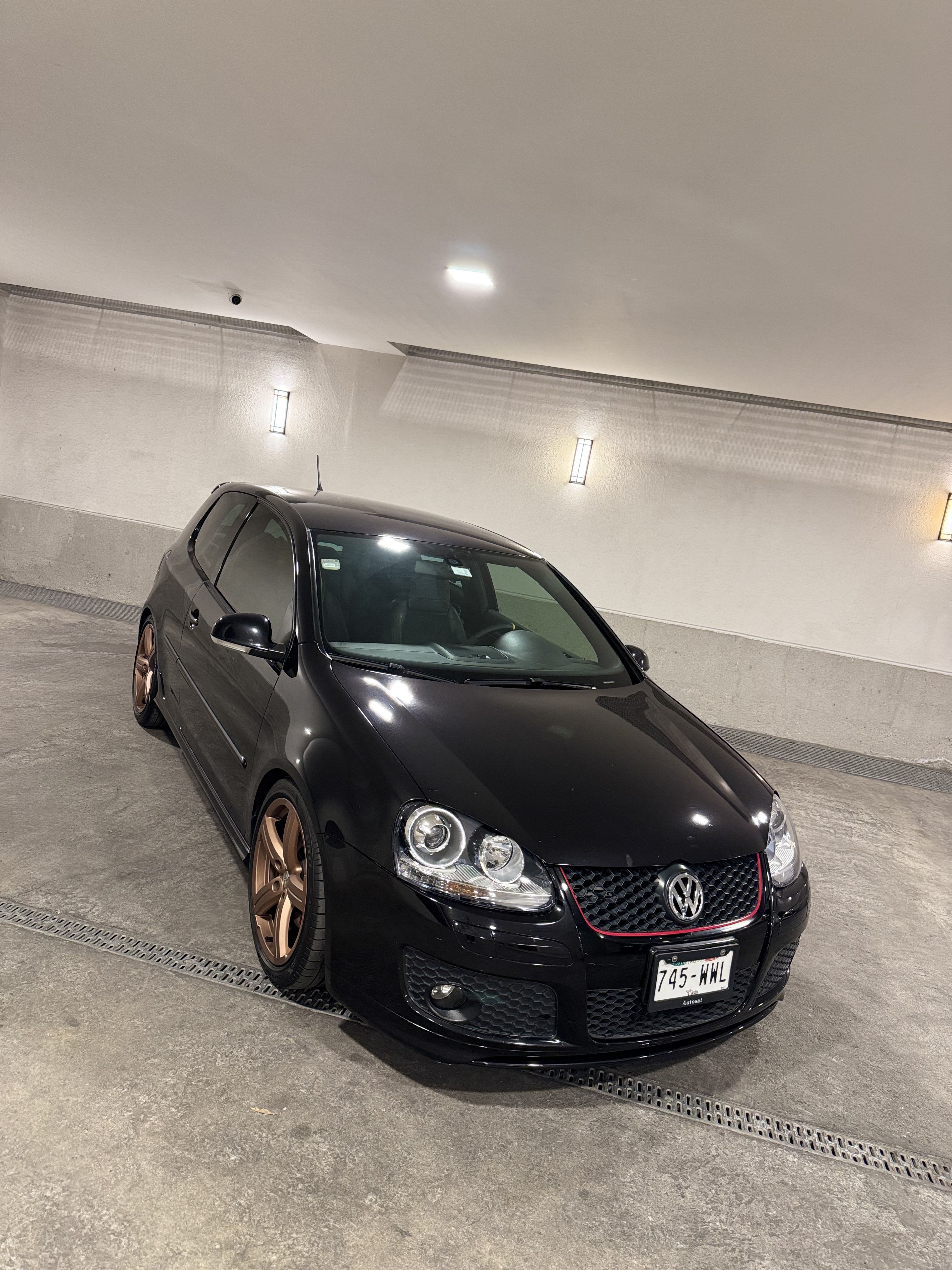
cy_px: 635
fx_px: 880
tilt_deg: -7.8
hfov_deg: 56.8
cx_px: 476
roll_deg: -9.4
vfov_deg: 71.6
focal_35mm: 24
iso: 400
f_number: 1.78
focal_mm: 6.76
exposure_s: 1/60
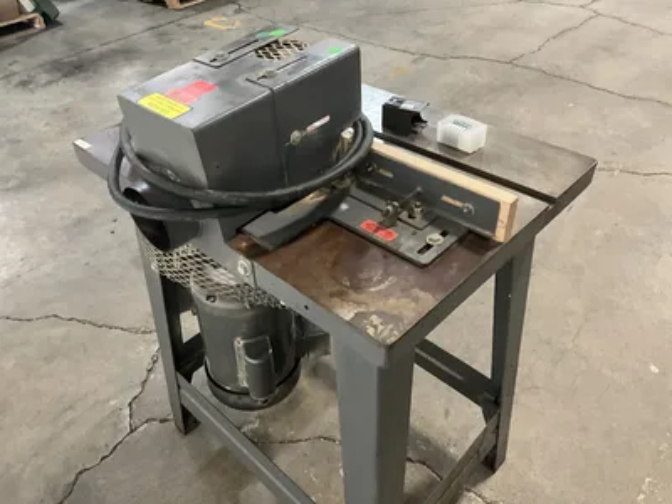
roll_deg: +3.9
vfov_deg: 48.2
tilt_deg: -40.8
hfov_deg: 61.7
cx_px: 336
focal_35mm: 29
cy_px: 252
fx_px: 563
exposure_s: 1/30
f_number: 1.8
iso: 400
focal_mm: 3
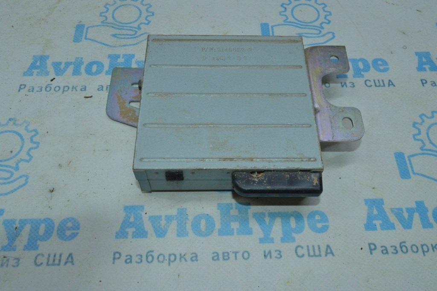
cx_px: 218
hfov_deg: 57.3
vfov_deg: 39.9
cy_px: 146
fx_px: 400
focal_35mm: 33
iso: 1100
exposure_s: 1/60
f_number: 16
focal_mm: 22
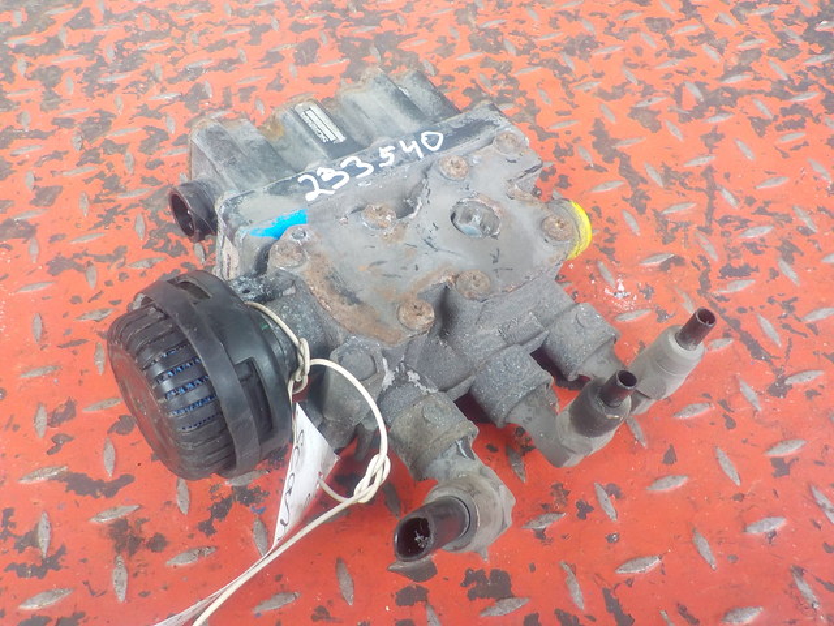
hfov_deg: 60.0
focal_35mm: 30
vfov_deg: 46.8
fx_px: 723
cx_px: 417
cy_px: 313
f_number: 3.3
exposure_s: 1/30
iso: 250
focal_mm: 4.1
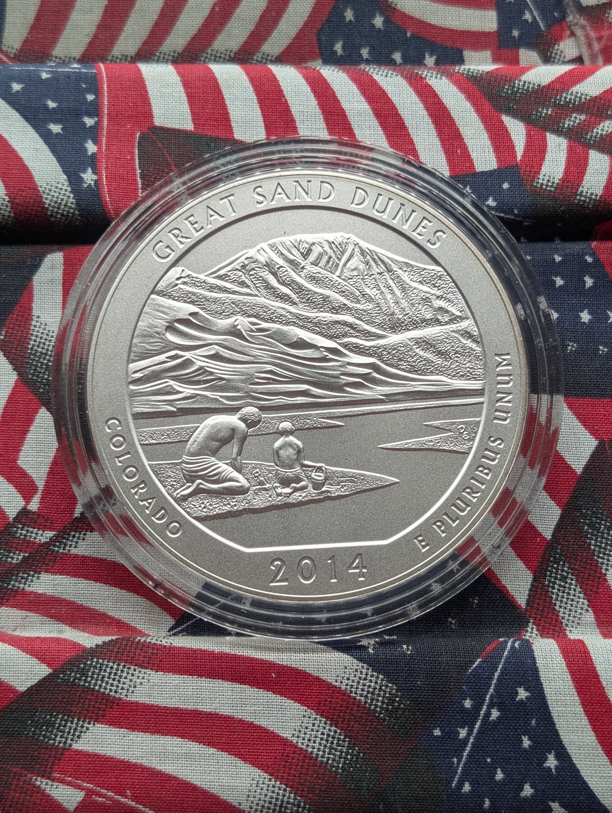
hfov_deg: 29.7
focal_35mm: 49
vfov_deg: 38.9
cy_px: 406
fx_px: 1152
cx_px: 306
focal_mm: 6.9
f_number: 1.68
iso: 19
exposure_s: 1/76.5
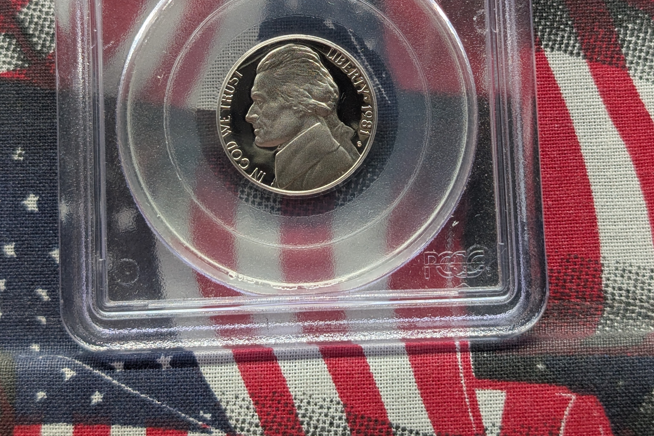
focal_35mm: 68
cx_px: 327
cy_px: 81
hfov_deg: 29.7
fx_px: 1235
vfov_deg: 19.8
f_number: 1.68
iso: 32
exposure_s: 1/53.2
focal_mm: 6.9
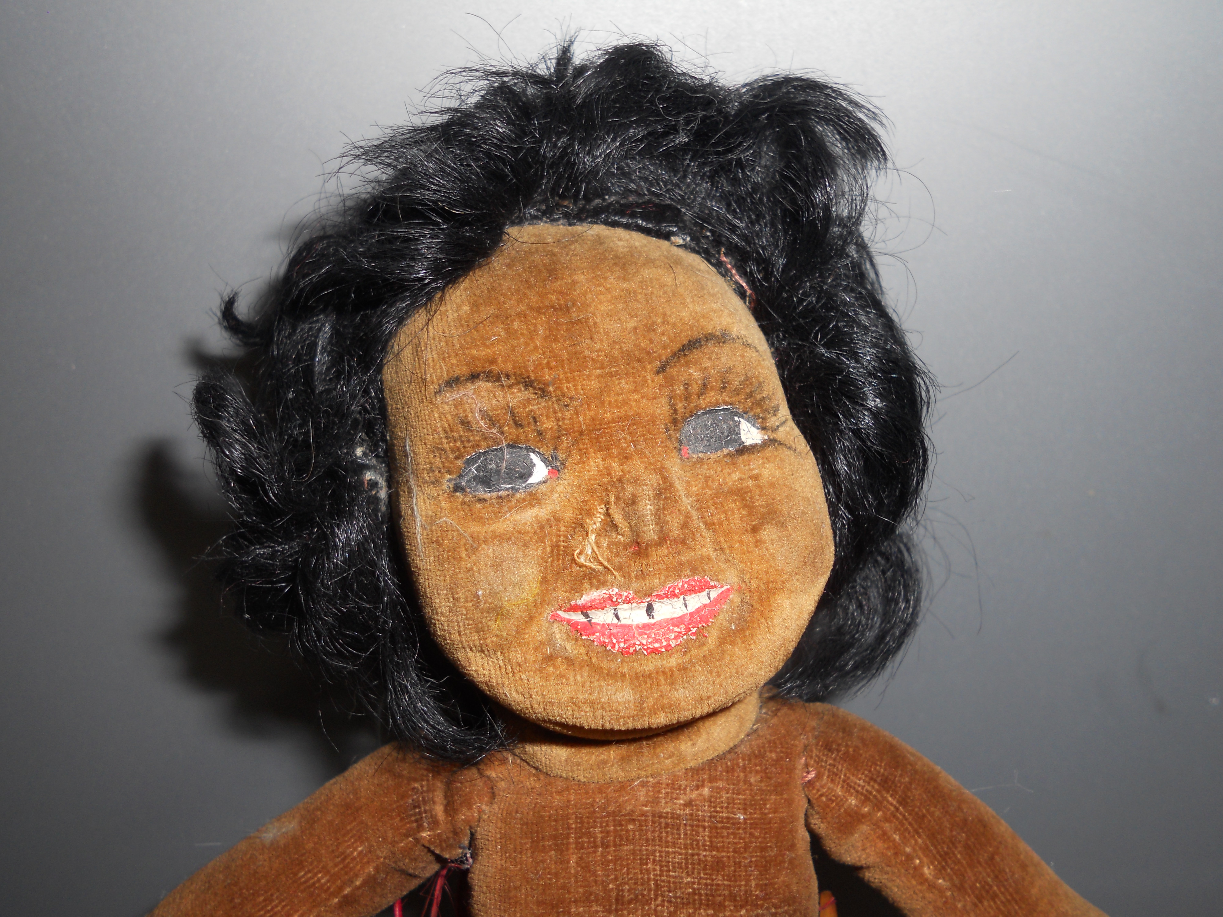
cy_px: 458
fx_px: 1131
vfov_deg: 44.2
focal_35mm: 32
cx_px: 612
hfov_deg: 56.8
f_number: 8.8
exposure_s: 1/25
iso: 80
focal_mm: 5.8
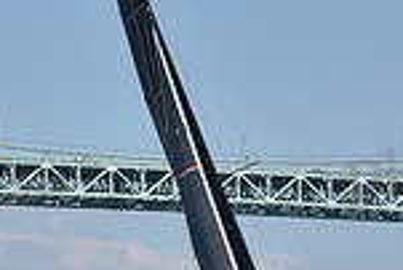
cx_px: 208
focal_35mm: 383
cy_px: 322
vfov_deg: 3.6
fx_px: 4292
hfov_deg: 5.4
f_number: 6.3
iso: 250
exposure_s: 1/1000
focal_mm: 100
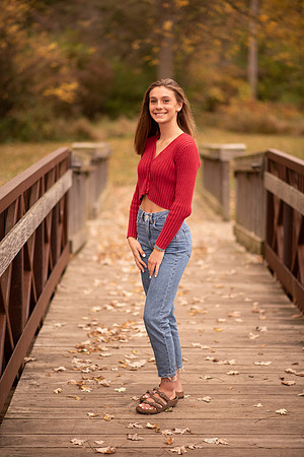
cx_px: 152
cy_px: 228
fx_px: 1077
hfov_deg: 16.1
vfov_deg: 23.9
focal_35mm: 85
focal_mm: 85
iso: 100
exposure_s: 1/500
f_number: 1.8
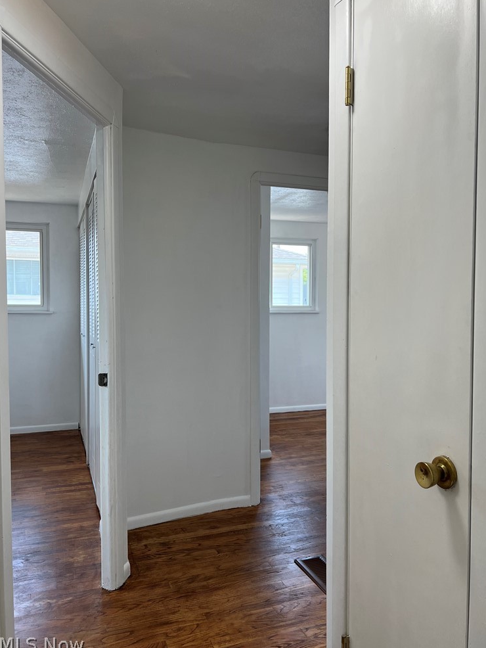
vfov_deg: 65.3
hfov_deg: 51.4
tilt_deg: -0.8
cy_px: 323
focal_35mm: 27
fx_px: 505
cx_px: 246
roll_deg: +0.7
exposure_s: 1/161
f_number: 1.5
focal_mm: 5.7
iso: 50
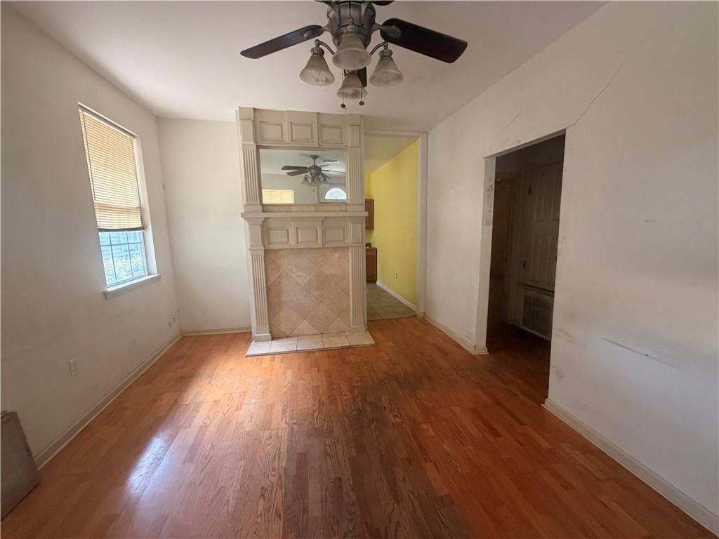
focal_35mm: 14
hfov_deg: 102.1
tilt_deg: -9.6
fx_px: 291
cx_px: 360
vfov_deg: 85.7
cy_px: 270
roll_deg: +0.7
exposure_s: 1/60
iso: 400
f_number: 2.2
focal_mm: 2.22
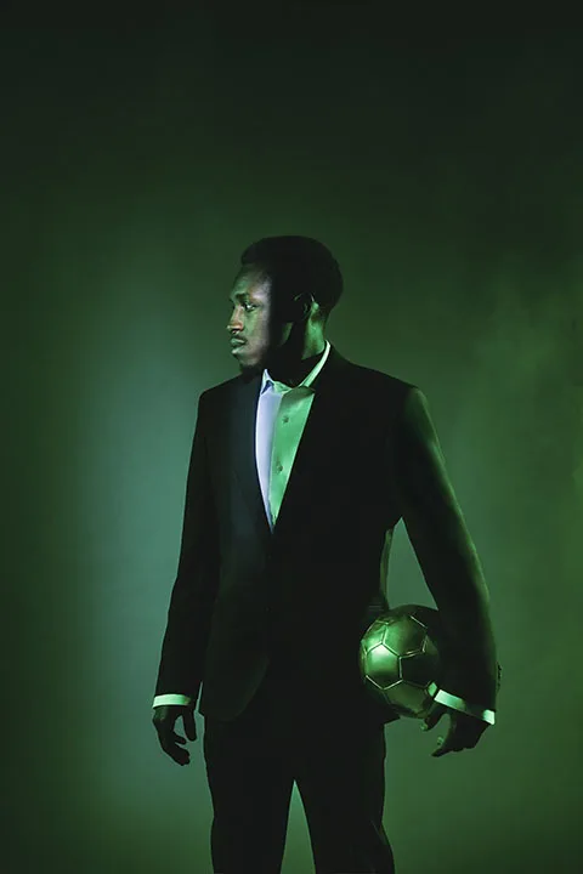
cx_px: 292
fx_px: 1287
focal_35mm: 53
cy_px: 437
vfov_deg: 37.5
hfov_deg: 25.5
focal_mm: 53
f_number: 5
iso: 80
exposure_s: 1/200
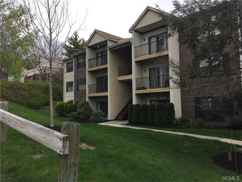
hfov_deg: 61.7
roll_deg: +0.6
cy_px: 91
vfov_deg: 48.2
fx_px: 203
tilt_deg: +3.7
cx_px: 121
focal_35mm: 29
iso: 32
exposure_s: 1/1163
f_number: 2.2
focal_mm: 4.15
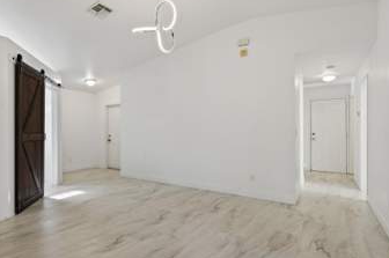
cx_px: 164
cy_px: 131
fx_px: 216
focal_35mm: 20
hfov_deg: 83.4
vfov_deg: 61.8
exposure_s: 1/8
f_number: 9
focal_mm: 14
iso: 250
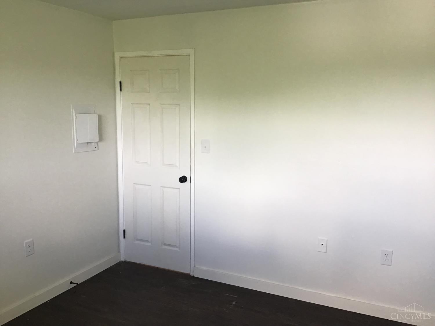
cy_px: 163
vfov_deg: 45.4
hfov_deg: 58.4
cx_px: 218
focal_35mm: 31
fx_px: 390
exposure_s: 1/30
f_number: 2.4
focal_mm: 3.3
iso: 50
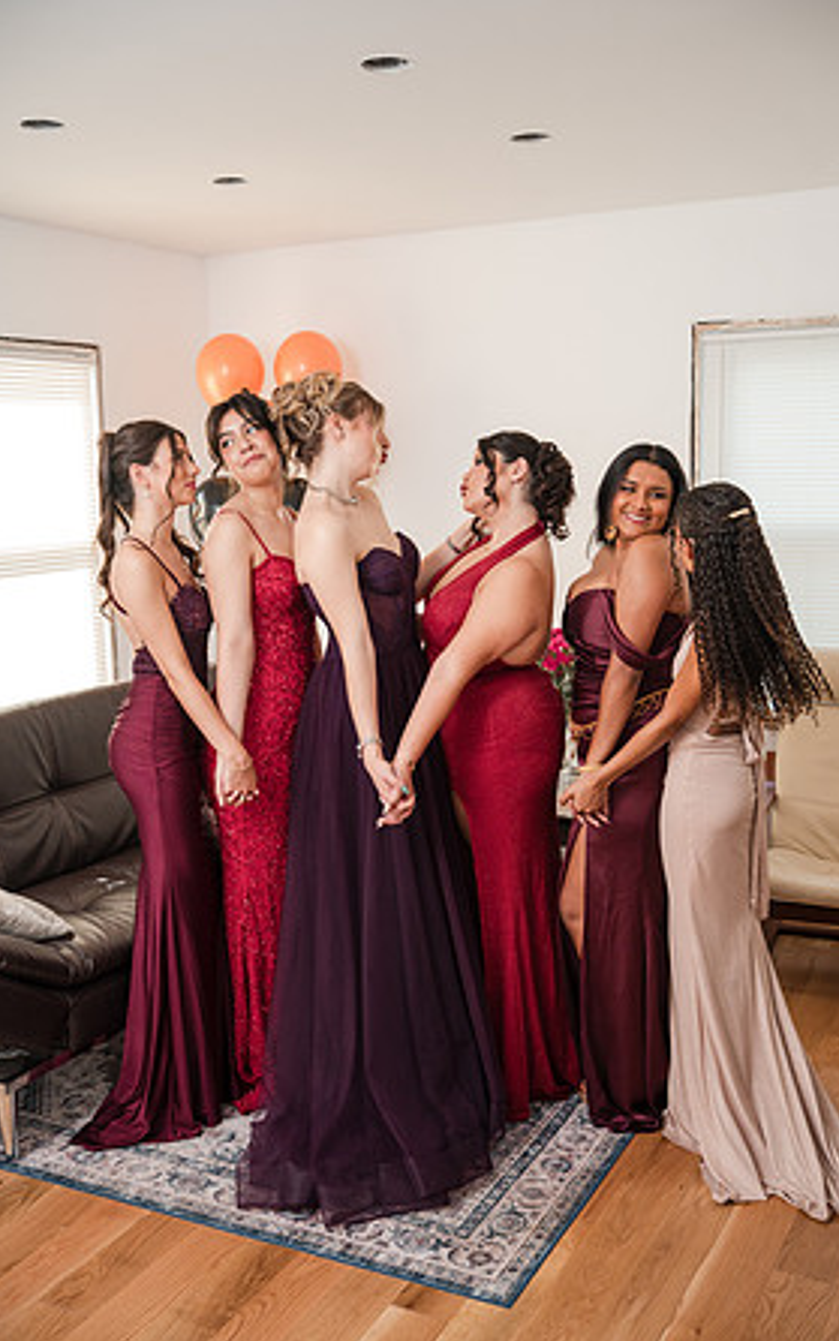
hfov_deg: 35.3
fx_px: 1316
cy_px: 674
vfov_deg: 54.0
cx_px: 439
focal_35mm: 36
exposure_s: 1/250
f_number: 4
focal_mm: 35
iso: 1600
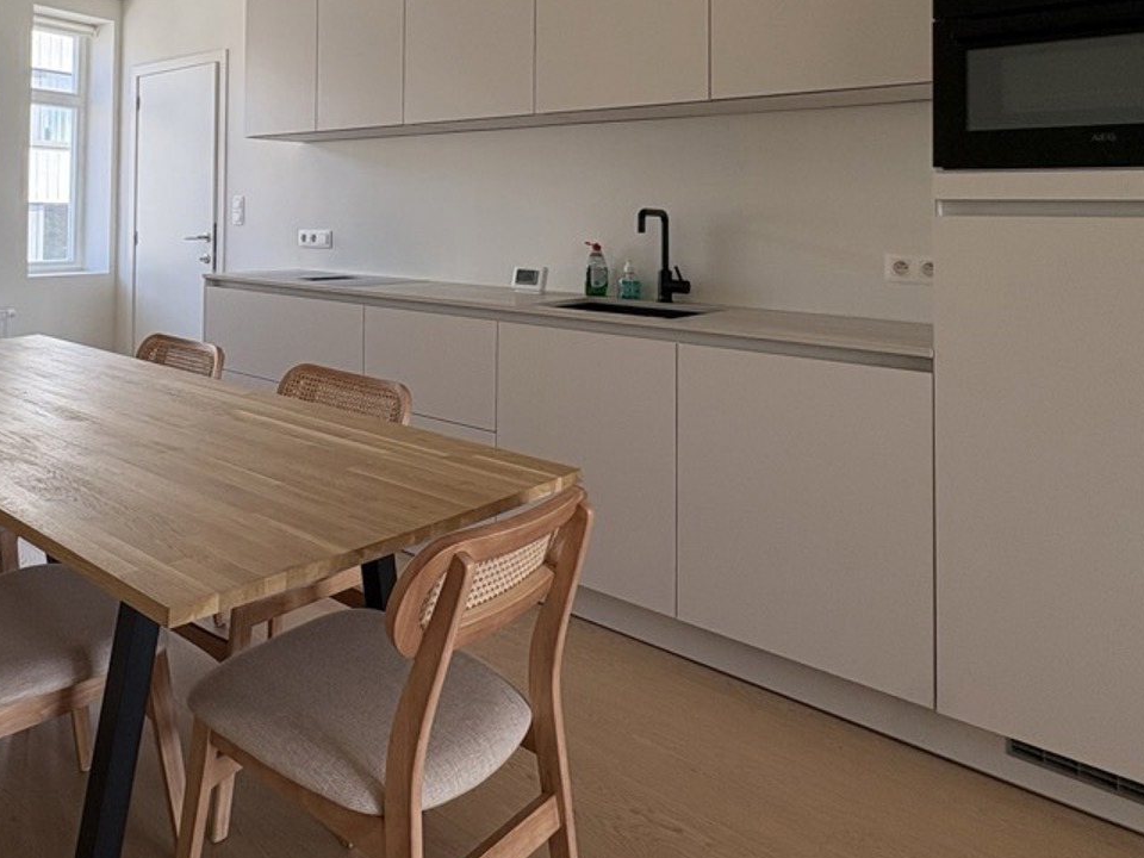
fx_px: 925
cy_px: 188
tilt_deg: +2.1
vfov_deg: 47.4
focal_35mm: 28
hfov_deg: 60.9
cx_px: 329
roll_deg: -0.3
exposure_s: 1/135
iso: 64
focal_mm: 2.22
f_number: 2.2
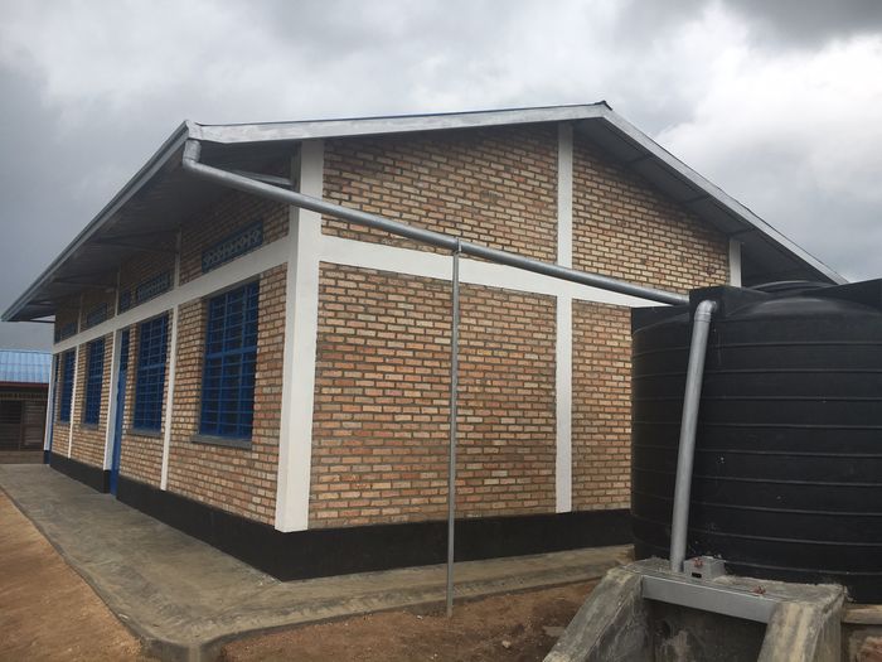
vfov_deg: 48.2
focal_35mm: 29
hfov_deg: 61.7
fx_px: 739
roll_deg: -1.5
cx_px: 441
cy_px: 331
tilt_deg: +6.9
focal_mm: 4.15
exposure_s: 1/1166
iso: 25
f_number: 2.2
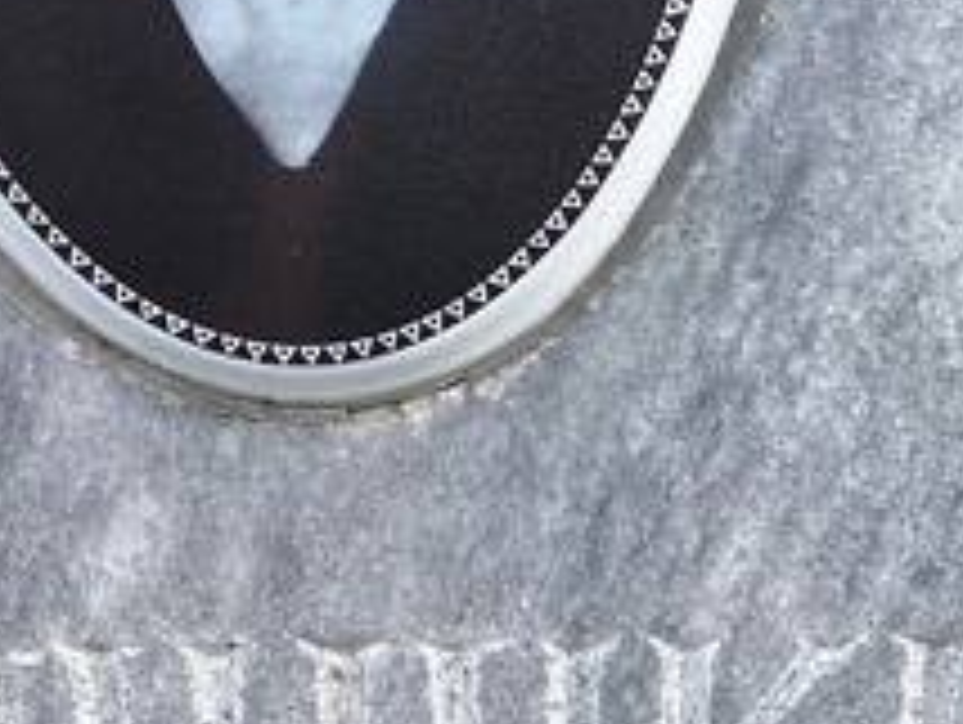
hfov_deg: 20.2
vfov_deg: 13.7
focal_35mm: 97
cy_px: 1282
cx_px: 396
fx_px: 2702
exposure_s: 1/426
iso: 32
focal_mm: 4.25
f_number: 1.8
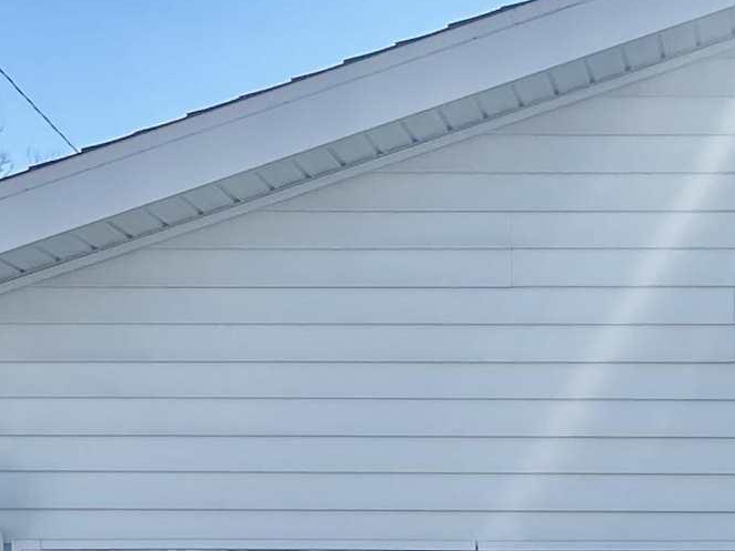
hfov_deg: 16.4
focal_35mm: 116
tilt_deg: -2.5
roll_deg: +0.4
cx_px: 852
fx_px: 2464
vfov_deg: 12.1
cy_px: 845
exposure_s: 1/3003
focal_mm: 5.1
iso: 32
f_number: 1.6
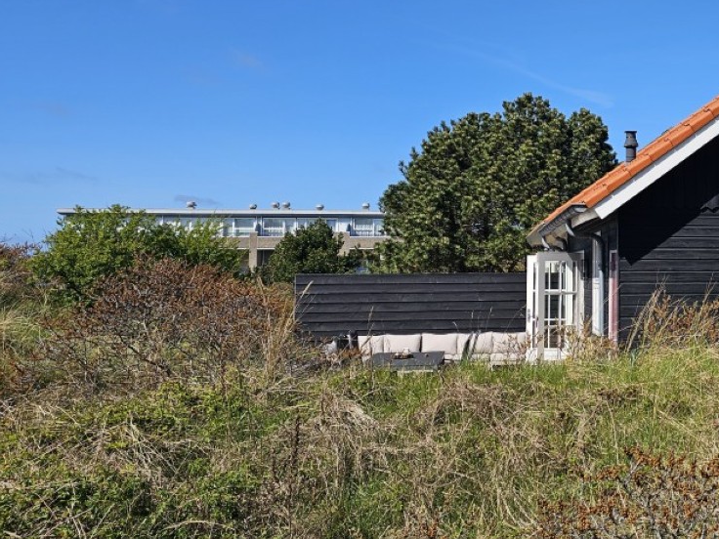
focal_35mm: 45
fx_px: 935
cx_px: 671
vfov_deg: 32.0
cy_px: 188
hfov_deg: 38.6
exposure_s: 1/895
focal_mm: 6.3
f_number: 1.7
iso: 10
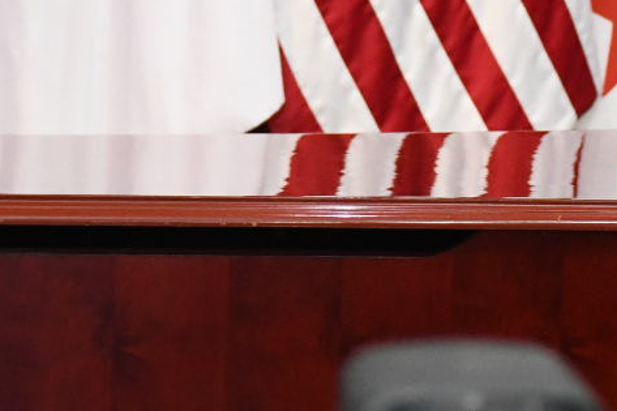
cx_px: 501
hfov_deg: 7.1
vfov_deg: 4.8
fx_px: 4934
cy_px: 136
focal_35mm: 288
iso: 4000
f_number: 5.6
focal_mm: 56
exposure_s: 1/125
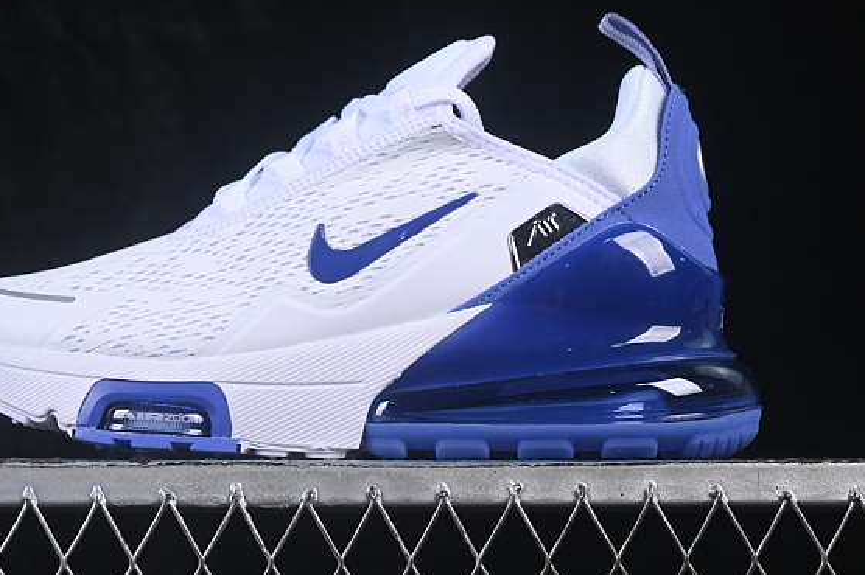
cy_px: 200
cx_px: 359
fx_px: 2593
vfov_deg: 12.7
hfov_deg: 18.9
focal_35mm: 108
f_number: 8
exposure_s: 1/80
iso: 160
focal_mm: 50
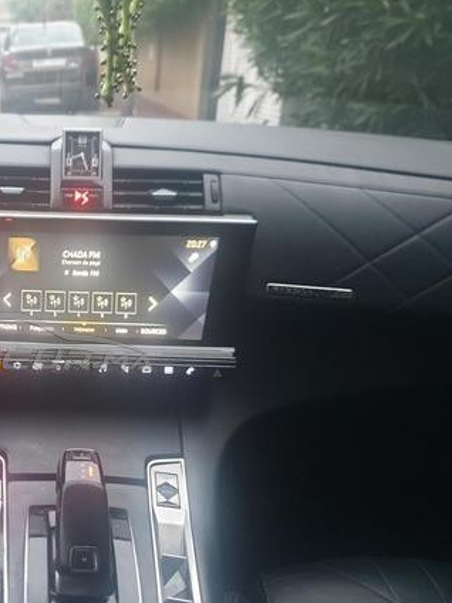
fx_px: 696
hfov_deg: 33.6
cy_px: 341
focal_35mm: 40
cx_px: 27
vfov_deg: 46.7
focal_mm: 4.3
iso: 250
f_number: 1.5
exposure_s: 1/20
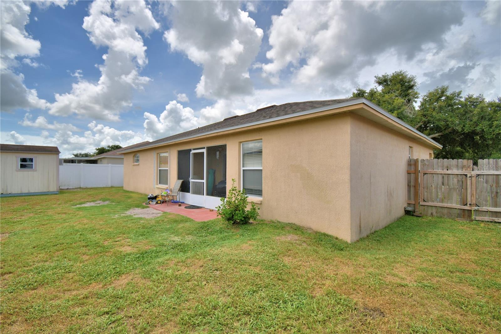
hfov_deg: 100.4
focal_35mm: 15
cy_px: 167
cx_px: 250
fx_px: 209
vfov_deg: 77.3
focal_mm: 10
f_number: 4.5
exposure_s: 1/1250
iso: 100
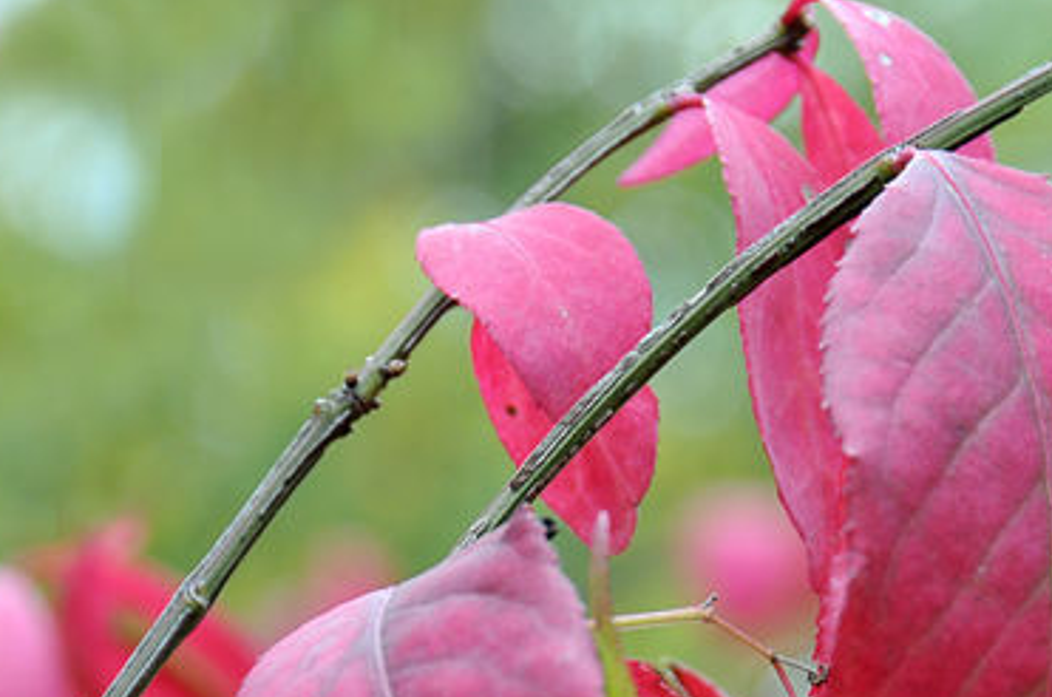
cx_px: 598
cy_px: 541
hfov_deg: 5.4
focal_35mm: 382
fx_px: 11150
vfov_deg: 3.6
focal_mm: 105
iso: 200
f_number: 7.1
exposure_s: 1/30
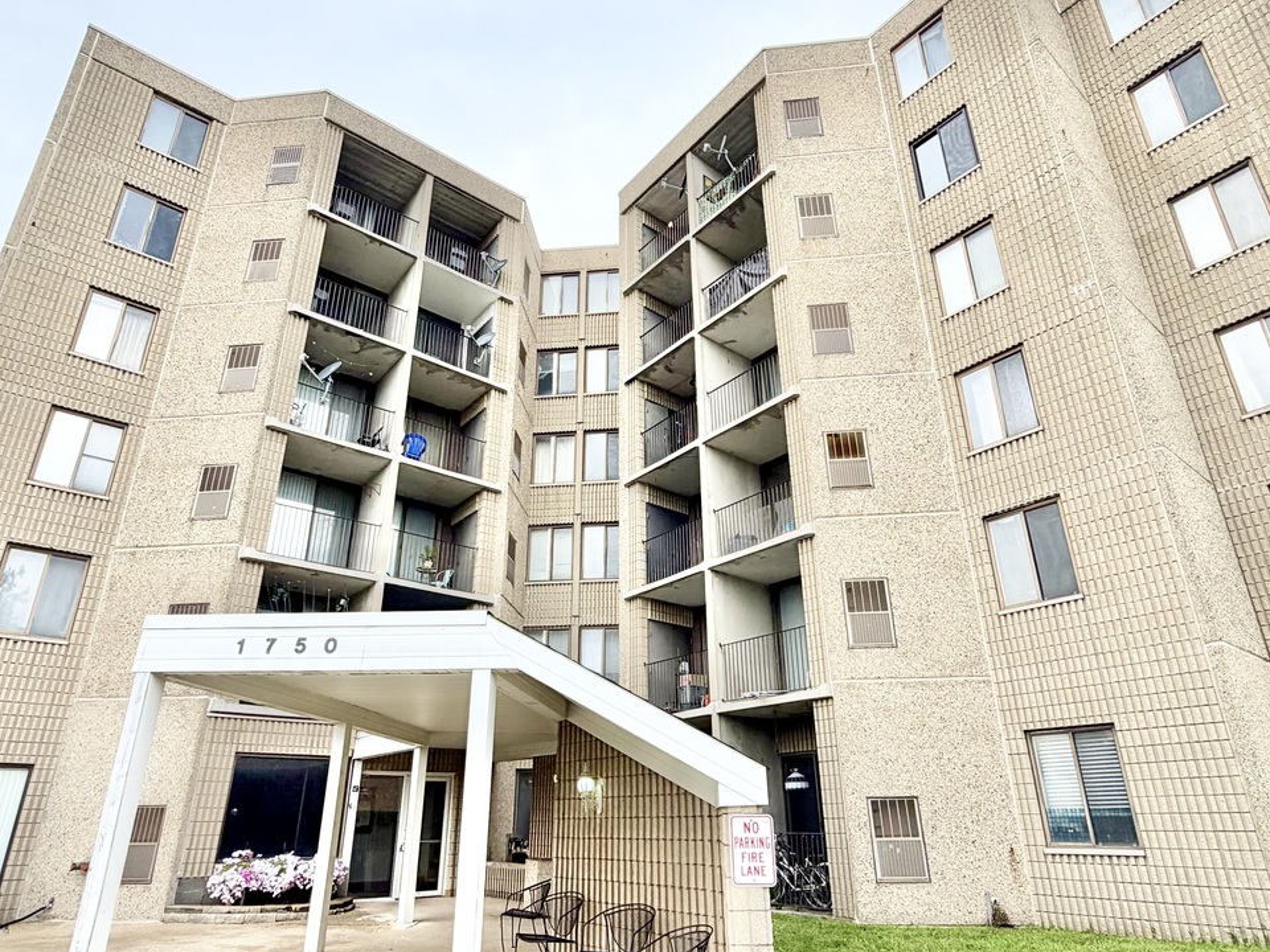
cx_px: 635
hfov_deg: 79.0
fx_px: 770
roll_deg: +0.8
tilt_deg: +21.7
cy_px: 512
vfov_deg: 63.4
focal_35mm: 21
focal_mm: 2.22
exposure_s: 1/121
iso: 80
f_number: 2.2
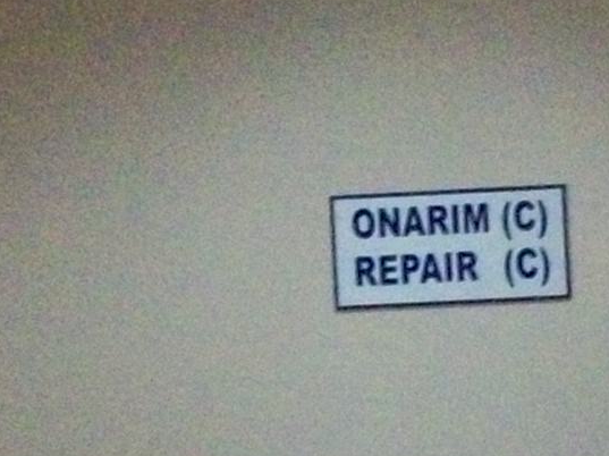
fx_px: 3358
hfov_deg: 10.2
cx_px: 685
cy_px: 588
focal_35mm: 191
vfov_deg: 7.7
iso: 529
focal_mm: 6
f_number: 2.7
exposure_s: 1/128
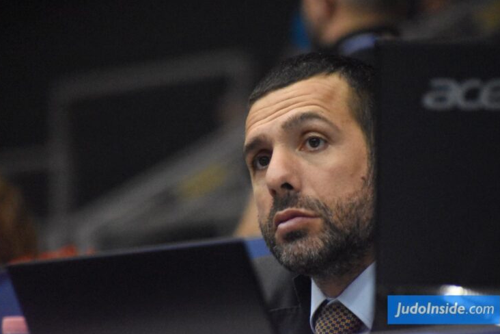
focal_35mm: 472
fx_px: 6555
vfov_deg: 2.9
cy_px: 164
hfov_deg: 4.4
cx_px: 253
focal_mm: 300
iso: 12800
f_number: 6.3
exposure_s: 1/800
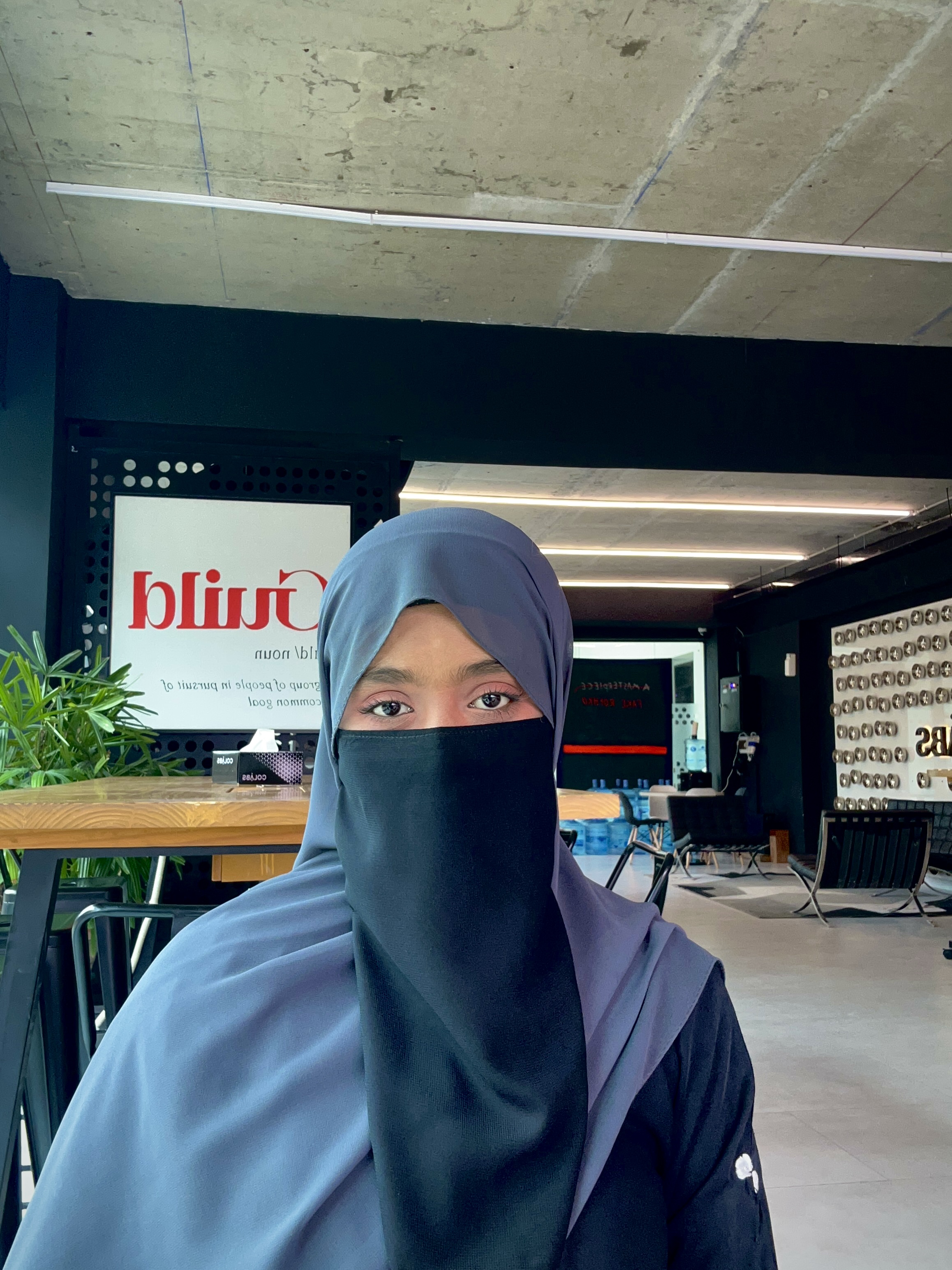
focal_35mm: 30
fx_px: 1100
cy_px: 635
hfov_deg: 46.8
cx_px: 476
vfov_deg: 60.0
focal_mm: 2.69
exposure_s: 1/60
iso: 80
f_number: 1.9
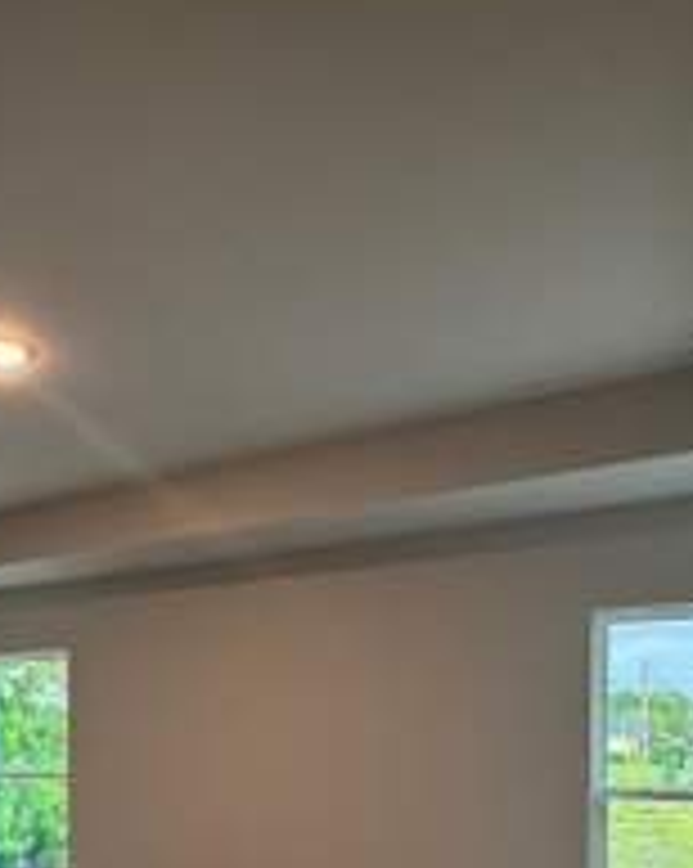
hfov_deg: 41.6
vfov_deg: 48.4
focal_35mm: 34
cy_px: 751
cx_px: 148
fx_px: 873
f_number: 2.2
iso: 320
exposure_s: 1/120
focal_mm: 2.22
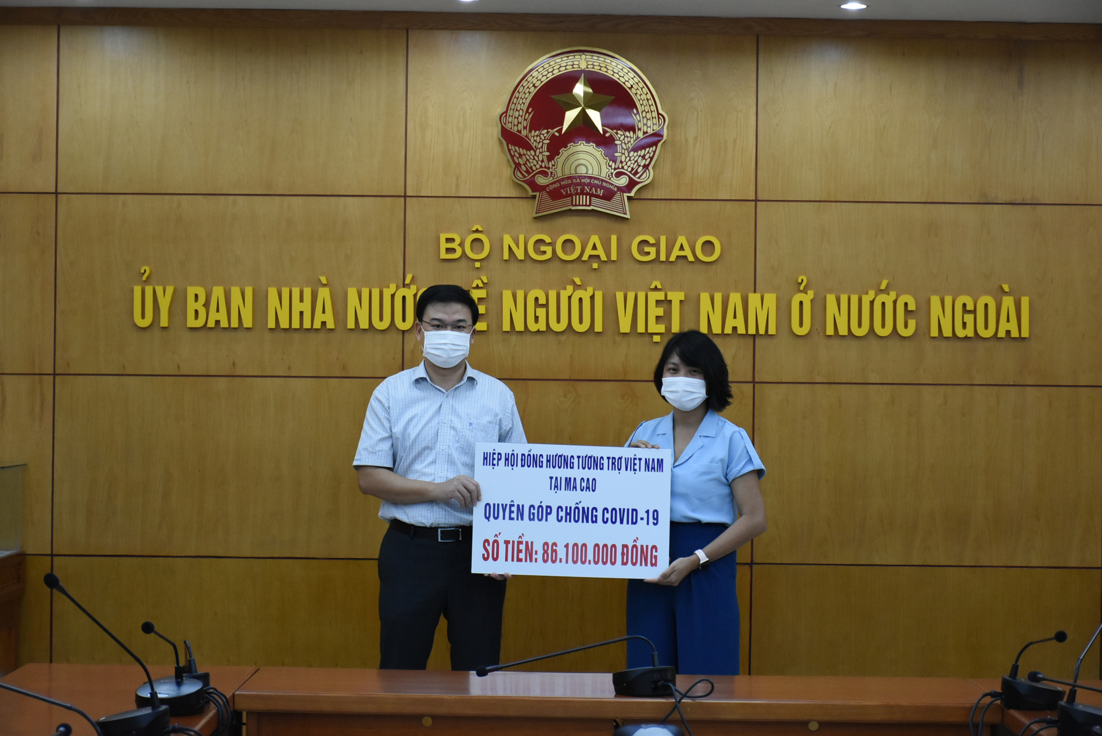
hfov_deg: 24.2
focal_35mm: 84
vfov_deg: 16.3
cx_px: 551
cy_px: 368
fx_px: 2573
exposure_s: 1/125
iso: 2000
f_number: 4.8
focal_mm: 56
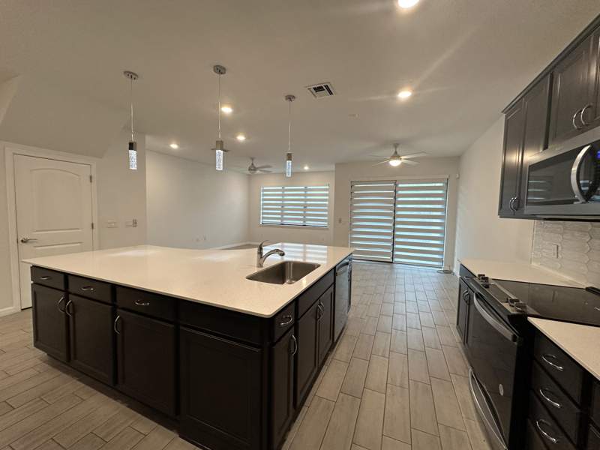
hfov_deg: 102.1
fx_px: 243
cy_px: 225
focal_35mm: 14
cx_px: 300
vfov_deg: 85.7
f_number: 2.2
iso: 200
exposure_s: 1/120
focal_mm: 2.22
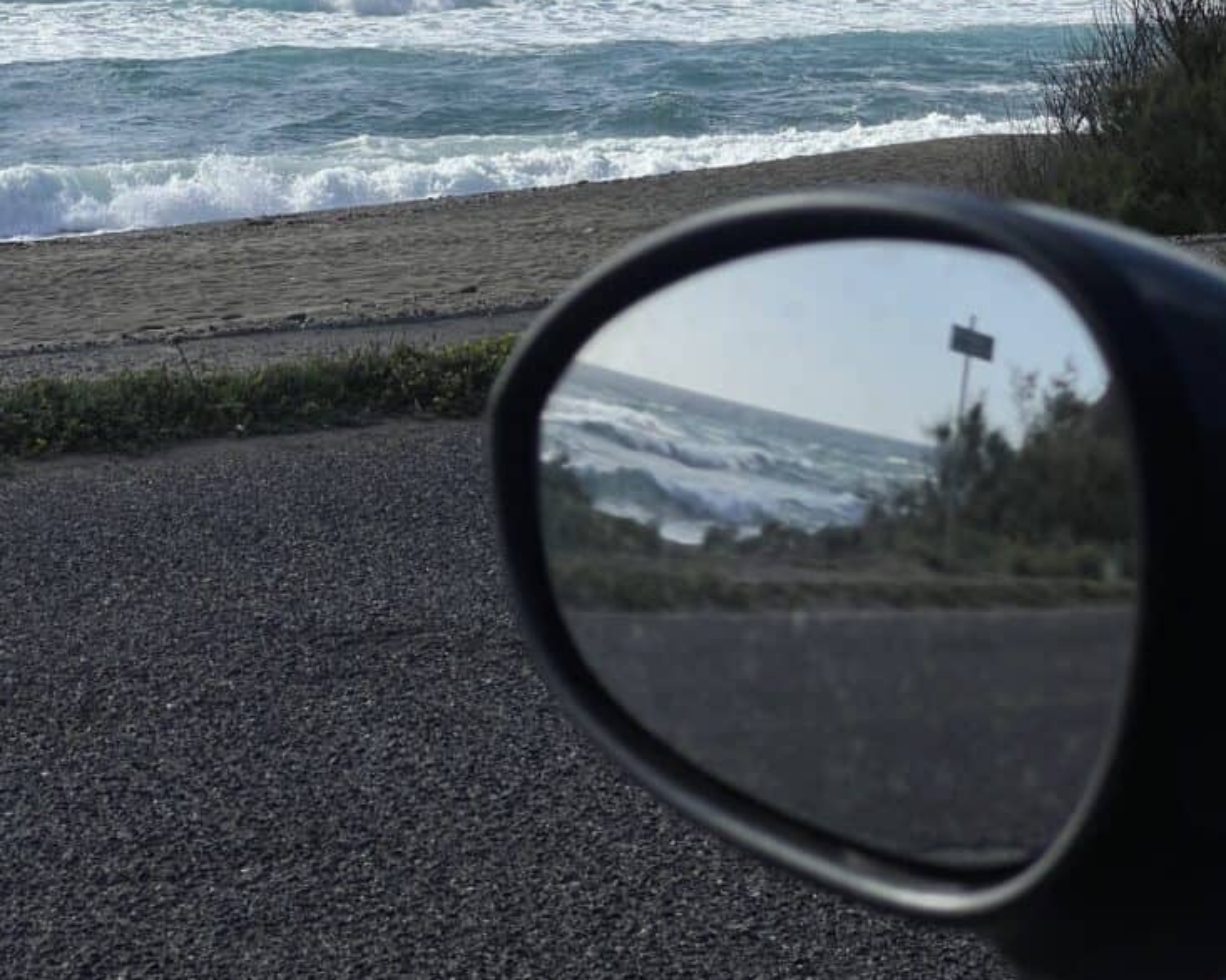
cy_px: 171
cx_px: 629
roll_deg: +1.8
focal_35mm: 105
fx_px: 3809
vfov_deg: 14.6
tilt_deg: -3.3
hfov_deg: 18.3
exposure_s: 1/2732
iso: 32
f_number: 2.8
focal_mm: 9
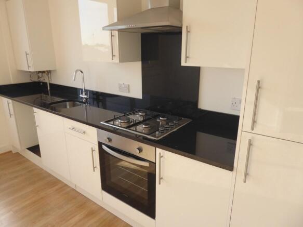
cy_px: 114
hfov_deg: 69.4
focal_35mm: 25
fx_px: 219
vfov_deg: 54.9
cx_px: 152
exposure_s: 1/80
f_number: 3.3
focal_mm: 4.3
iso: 80
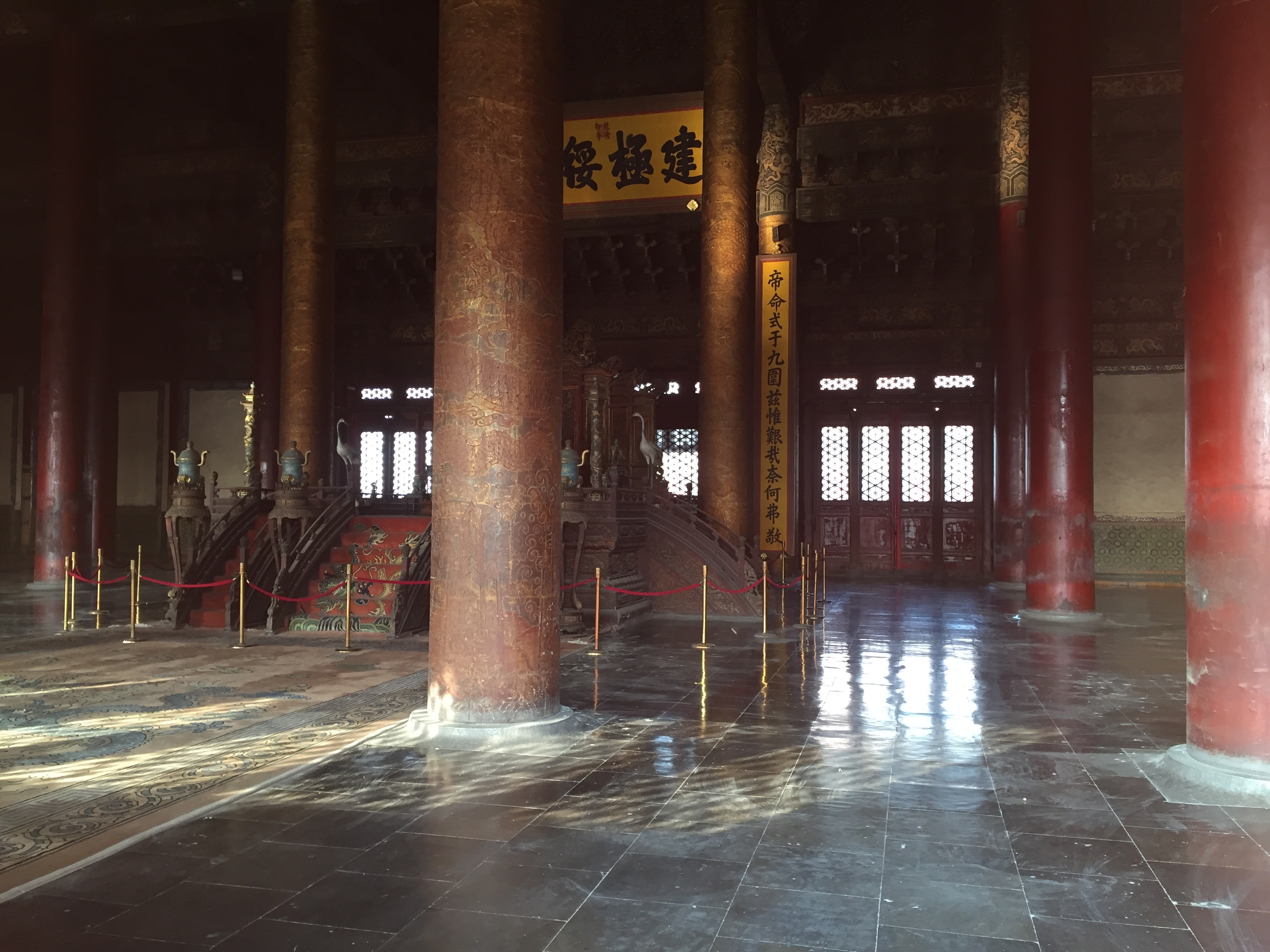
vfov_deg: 48.2
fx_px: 1064
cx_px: 635
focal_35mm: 29
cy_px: 476
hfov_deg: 61.7
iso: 100
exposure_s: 1/33
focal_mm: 4.15
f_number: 2.2
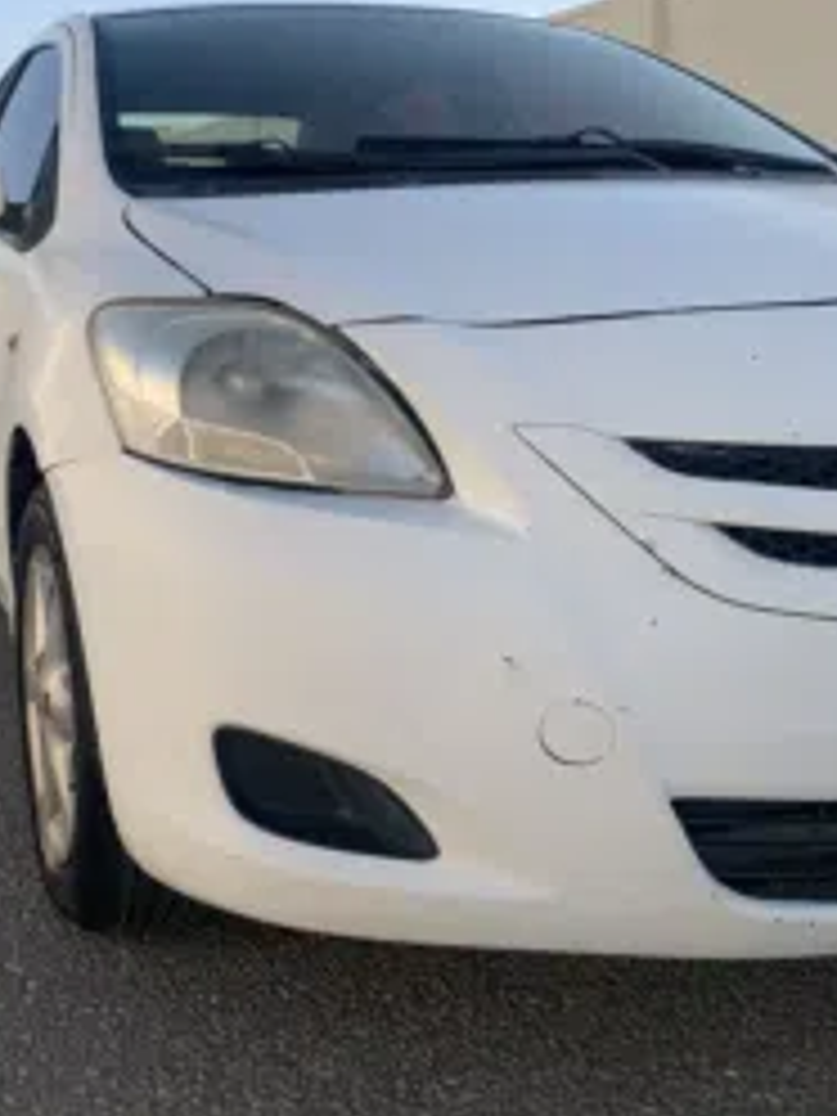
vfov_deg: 44.2
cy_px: 382
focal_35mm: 42
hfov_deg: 33.5
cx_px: 180
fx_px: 1354
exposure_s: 1/1350
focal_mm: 4.25
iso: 25
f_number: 1.8
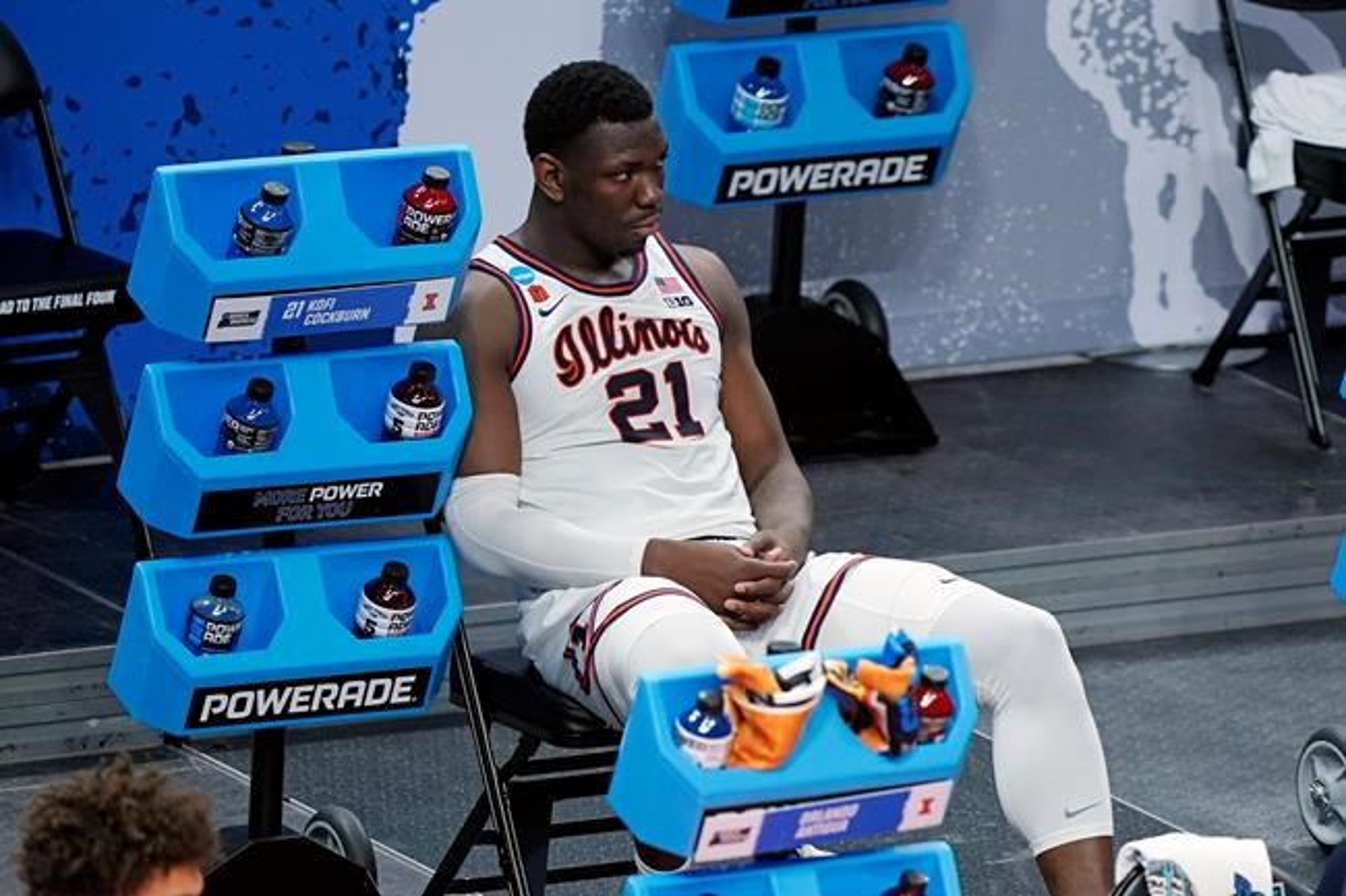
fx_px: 14951
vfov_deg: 3.4
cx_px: 673
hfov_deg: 5.2
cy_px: 448
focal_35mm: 400
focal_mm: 400
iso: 2000
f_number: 2.8
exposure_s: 1/1250
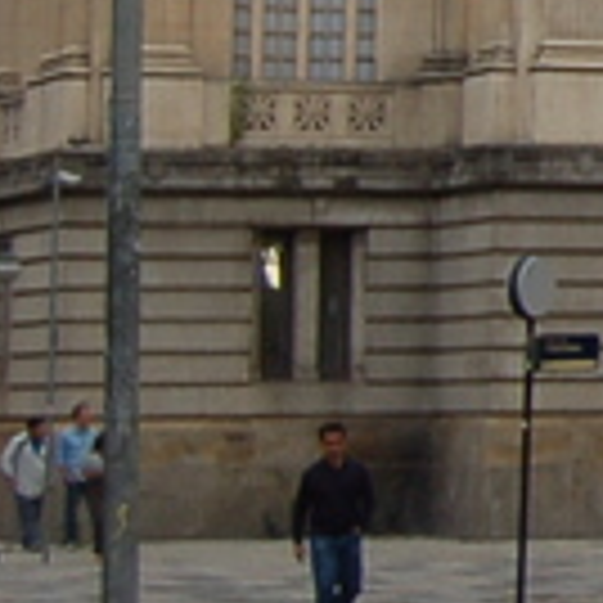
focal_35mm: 273
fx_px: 5380
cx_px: 2120
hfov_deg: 5.8
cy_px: -340
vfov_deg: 6.3
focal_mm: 28
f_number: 5.6
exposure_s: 1/125
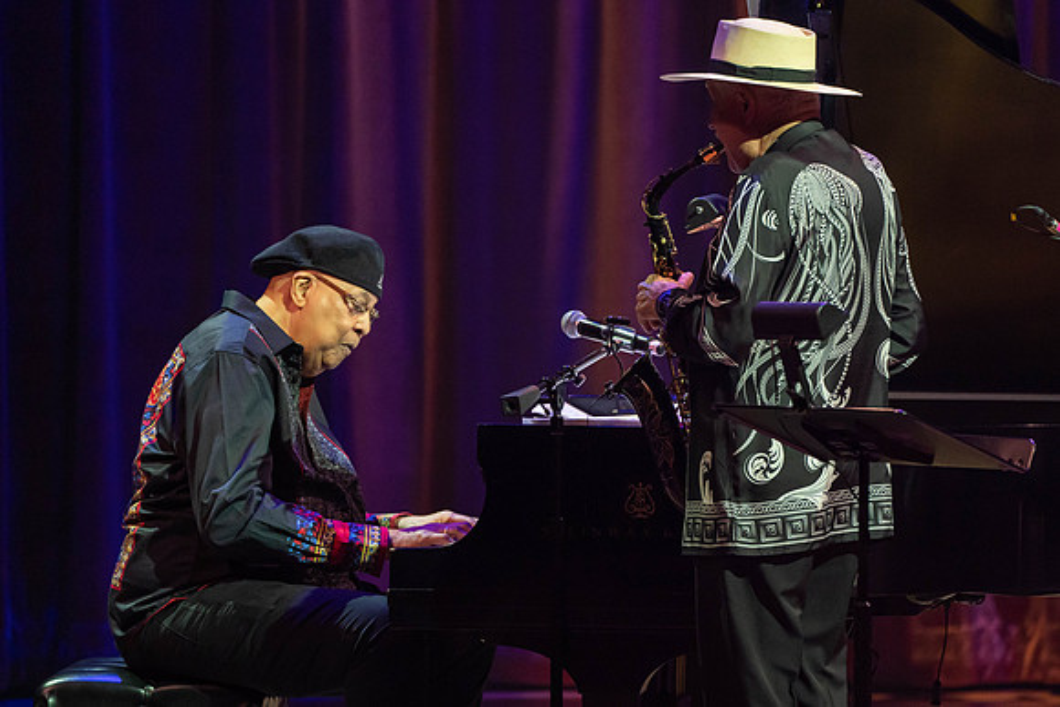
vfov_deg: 3.1
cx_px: 601
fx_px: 13064
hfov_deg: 4.6
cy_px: 379
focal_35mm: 444
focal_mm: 391
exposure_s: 1/250
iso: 3200
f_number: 5.6
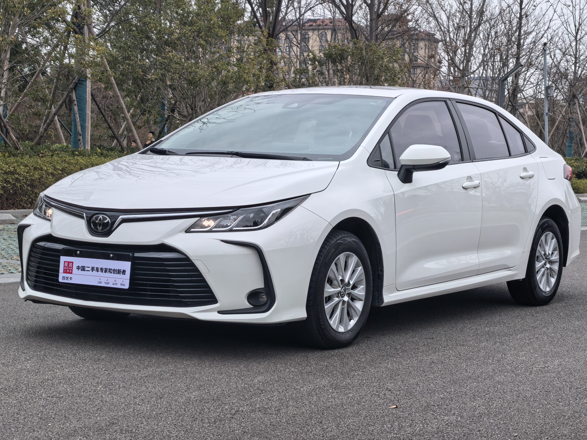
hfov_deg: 26.7
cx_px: 294
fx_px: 1238
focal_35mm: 73
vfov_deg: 20.2
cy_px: 220
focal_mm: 6.98
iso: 100
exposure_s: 1/100
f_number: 1.4
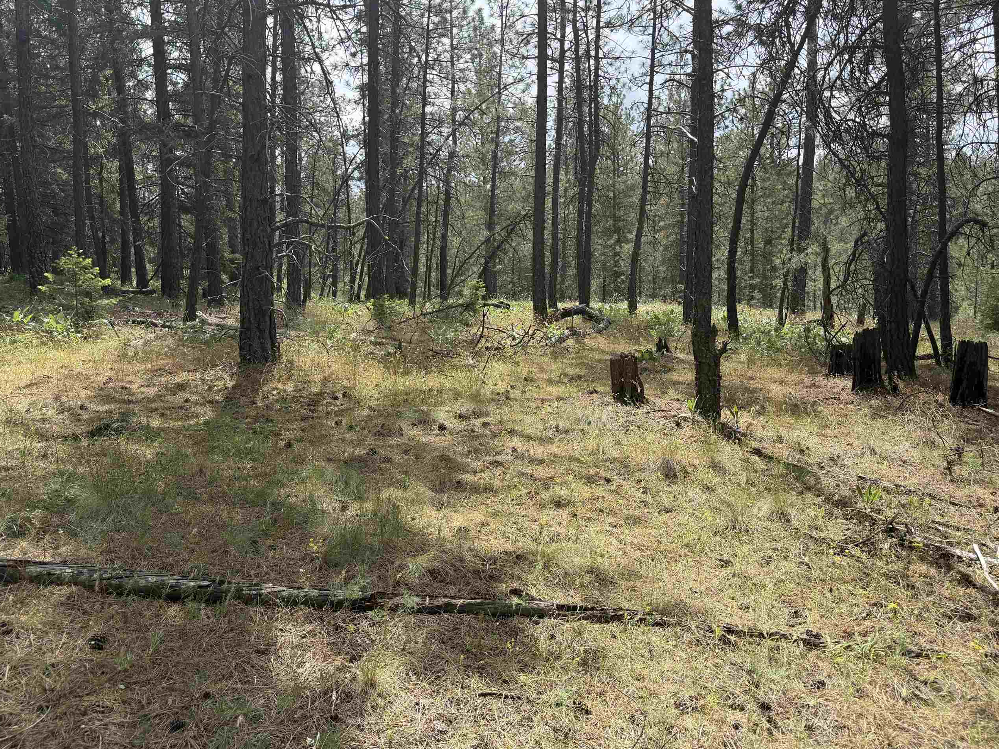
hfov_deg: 61.6
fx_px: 837
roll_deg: +1.1
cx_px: 472
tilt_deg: -3.9
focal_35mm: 29
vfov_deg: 47.9
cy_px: 299
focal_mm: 6.76
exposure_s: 1/2907
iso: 80
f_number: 1.78
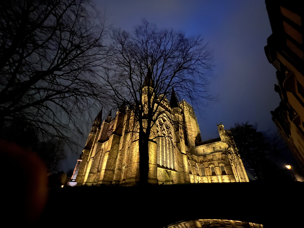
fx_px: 114
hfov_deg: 106.2
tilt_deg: +34.6
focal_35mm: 13
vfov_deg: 89.9
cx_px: 152
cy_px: 114
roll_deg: -2.2
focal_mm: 1.57
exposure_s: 1/9
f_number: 1.8
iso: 1600
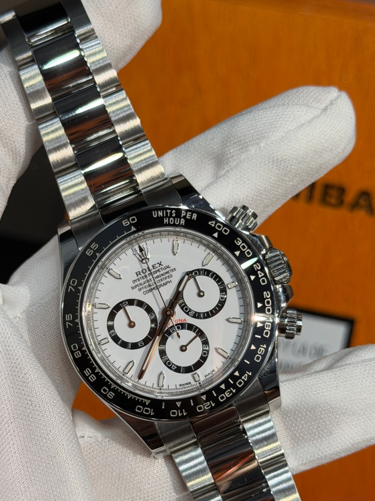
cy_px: 319
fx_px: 1113
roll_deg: -1.7
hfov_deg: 19.1
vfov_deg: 25.3
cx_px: 165
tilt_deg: -41.8
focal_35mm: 77
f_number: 1.78
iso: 64
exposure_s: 1/215
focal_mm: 6.76
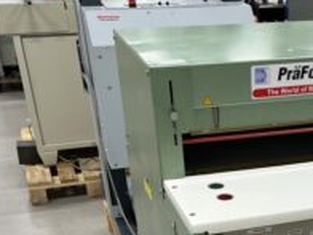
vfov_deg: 19.8
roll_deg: -0.6
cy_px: 294
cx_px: 294
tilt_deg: -32.3
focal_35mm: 69
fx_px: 624
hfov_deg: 27.0
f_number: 1.5
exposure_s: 1/100
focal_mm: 5.7
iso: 125
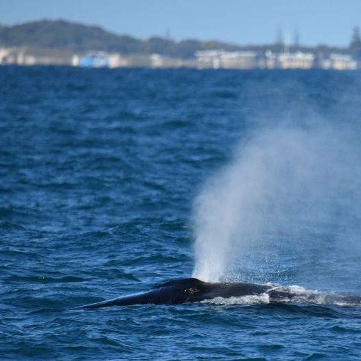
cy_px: 181
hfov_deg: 2.3
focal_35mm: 769
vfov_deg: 2.3
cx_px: 257
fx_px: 9073
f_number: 6.3
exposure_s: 1/8000
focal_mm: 600
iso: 1250
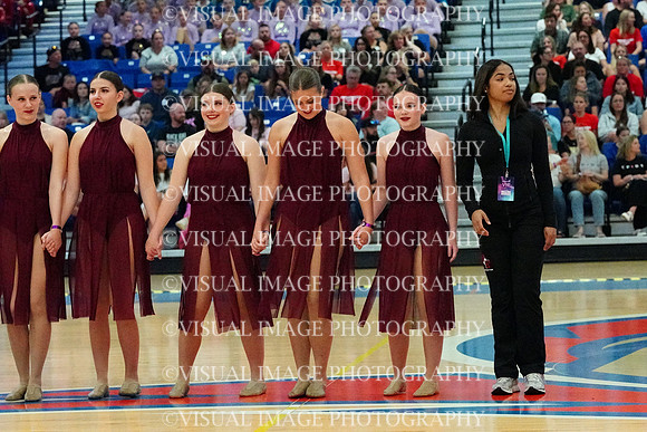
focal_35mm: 129
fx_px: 2319
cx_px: 324
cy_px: 216
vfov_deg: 10.6
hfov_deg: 15.9
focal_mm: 86
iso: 25600
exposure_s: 1/1000
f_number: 4
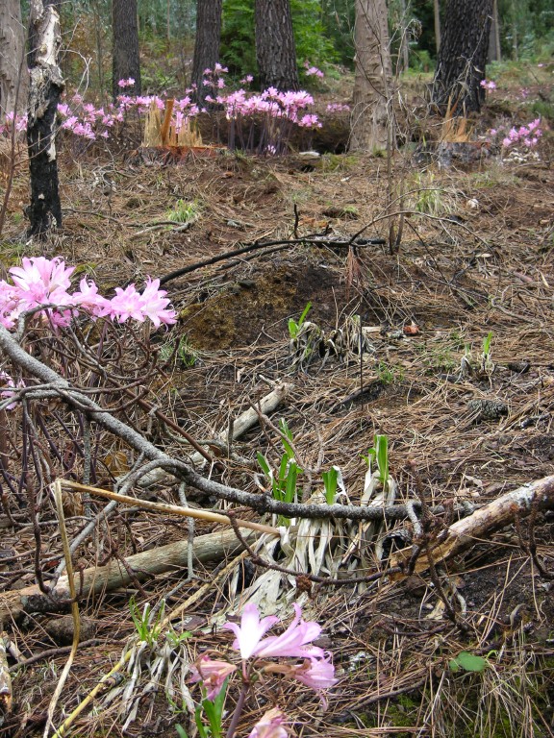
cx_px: 277
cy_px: 369
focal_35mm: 74
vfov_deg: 26.3
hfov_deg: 19.9
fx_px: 1579
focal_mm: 18.8
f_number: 3.3
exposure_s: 1/47.8
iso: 50
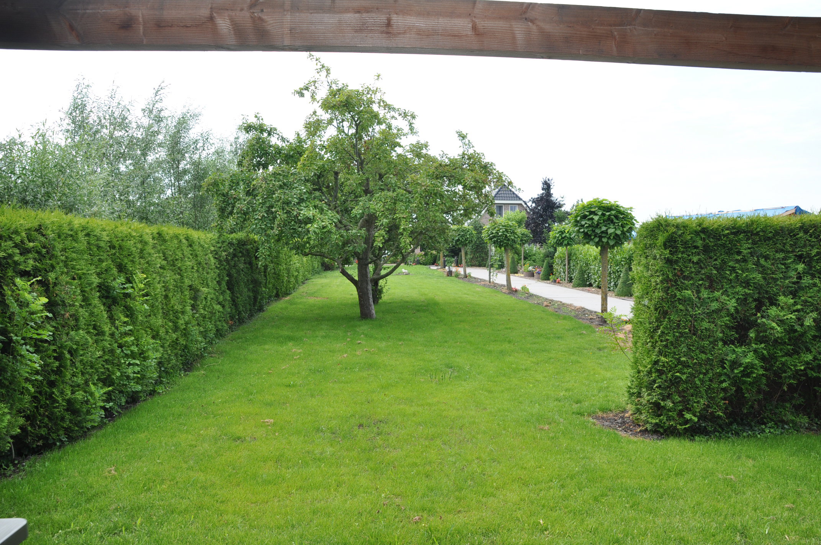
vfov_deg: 47.8
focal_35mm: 27
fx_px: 615
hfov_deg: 67.4
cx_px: 410
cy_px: 272
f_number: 9
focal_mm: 18
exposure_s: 1/200
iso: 200
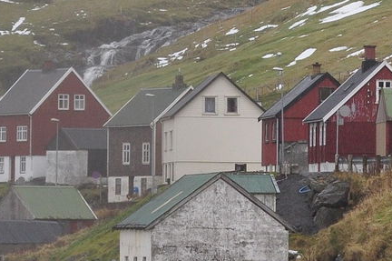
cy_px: -97
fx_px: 3774
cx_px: 135
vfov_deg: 3.9
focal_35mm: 347
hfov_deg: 5.9
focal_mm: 52
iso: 400
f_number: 9
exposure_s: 1/160
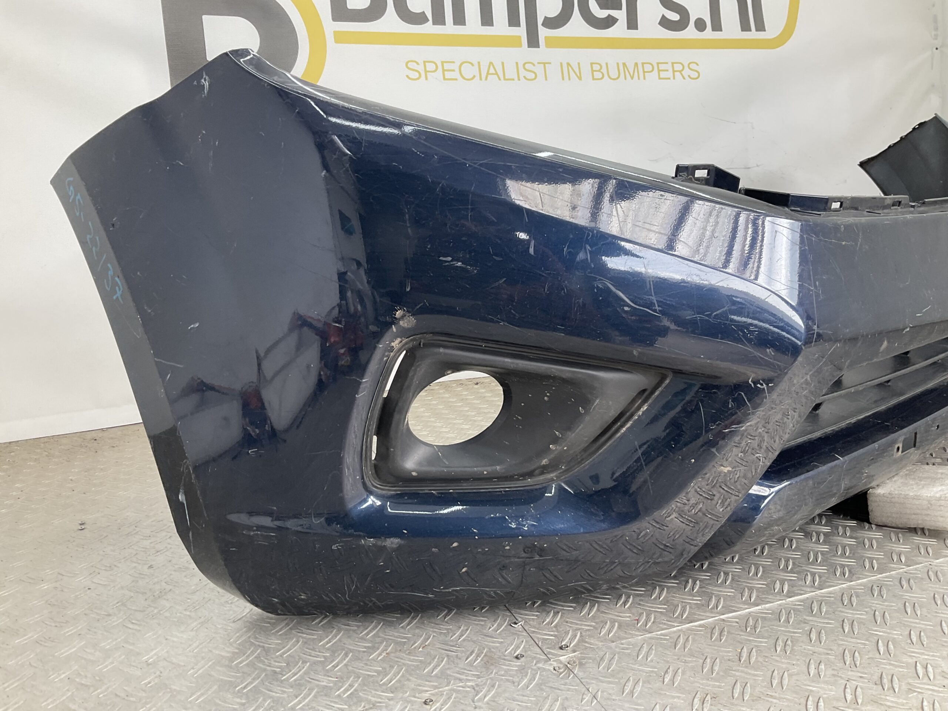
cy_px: 356
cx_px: 474
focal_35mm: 29
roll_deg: +0.7
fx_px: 794
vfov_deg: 48.2
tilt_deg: -9.1
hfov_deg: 61.7
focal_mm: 3
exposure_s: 1/120
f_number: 1.8
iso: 25
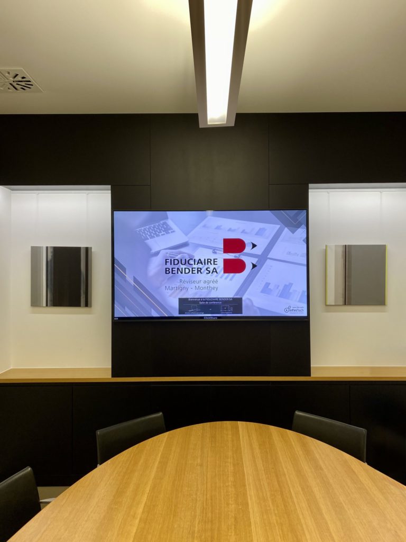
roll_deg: +0.4
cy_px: 271
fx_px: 407
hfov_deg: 53.1
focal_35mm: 26
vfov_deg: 67.3
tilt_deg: +1.3
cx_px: 203
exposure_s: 1/100
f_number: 1.8
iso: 64
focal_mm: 4.25
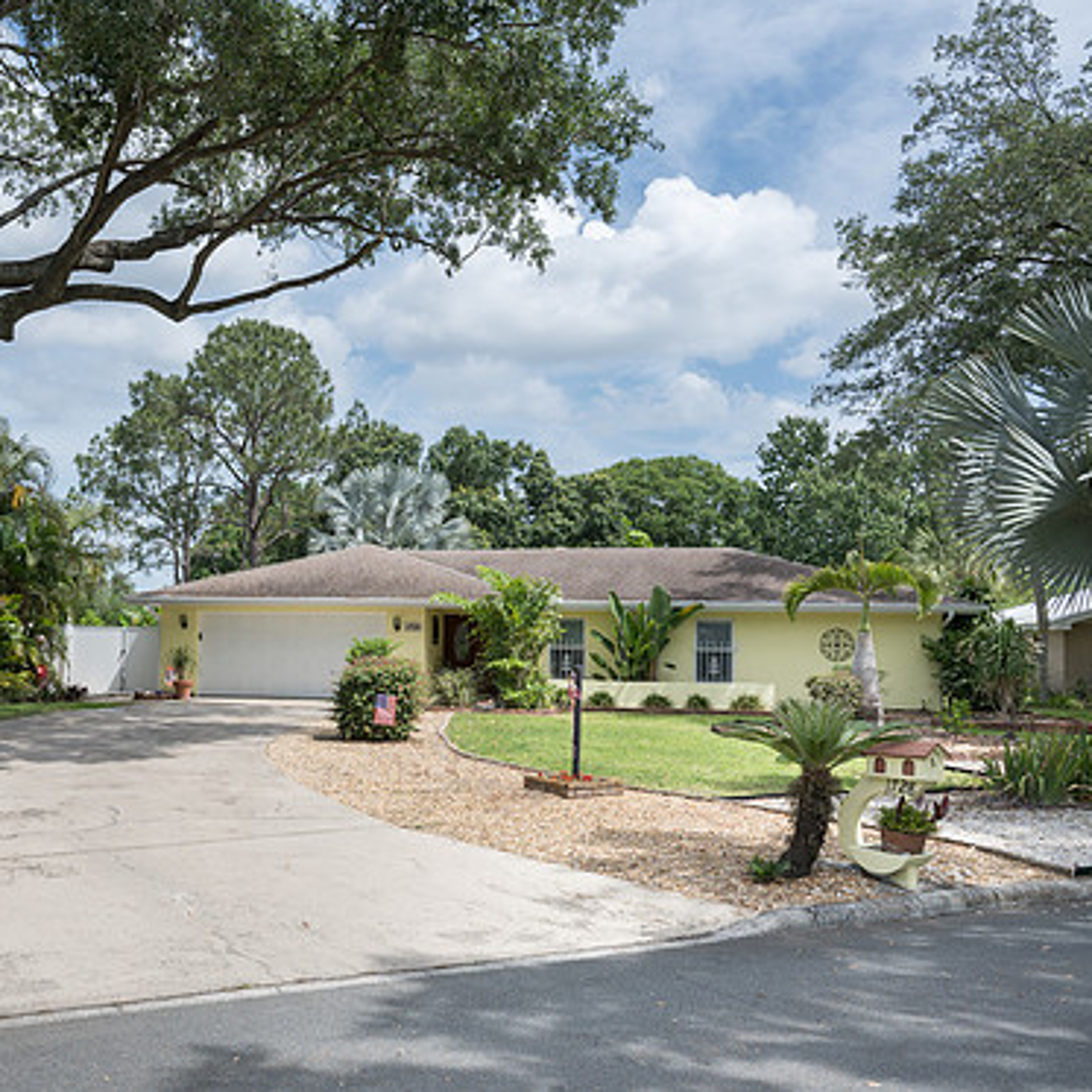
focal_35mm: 36
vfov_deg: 46.0
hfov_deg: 44.6
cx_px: 285
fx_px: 1285
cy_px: 600
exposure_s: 1/200
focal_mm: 24
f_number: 10
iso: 125
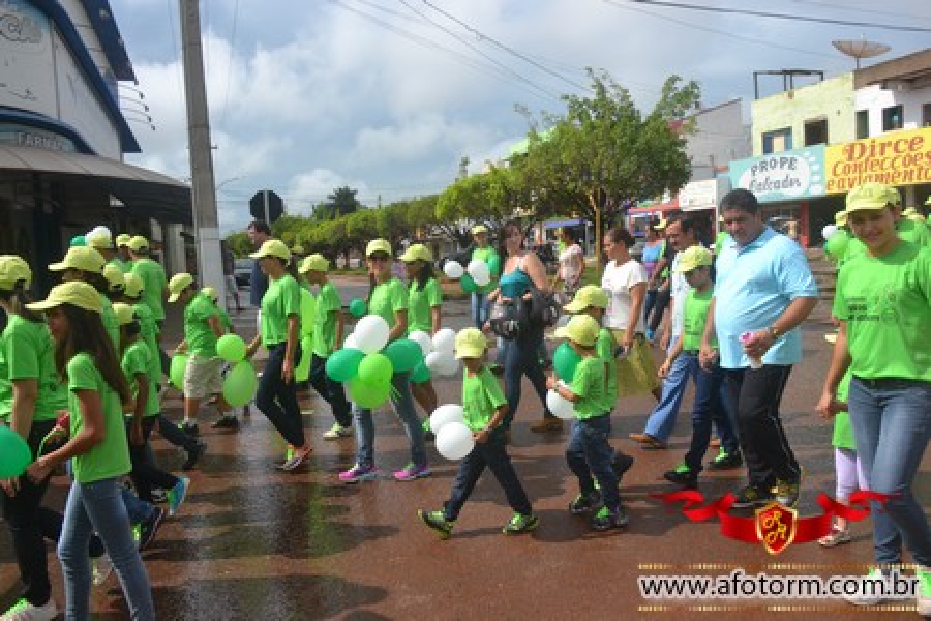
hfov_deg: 67.4
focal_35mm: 27
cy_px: 310
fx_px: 698
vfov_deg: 47.9
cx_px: 466
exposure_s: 1/320
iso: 100
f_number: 9
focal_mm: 18
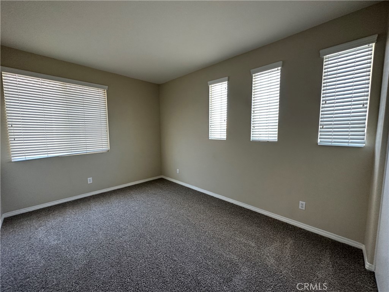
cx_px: 194
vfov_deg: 85.7
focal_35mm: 14
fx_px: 157
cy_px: 146
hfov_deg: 102.1
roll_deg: +1.1
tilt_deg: -5.6
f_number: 2.2
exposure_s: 1/120
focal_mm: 2.22
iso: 200
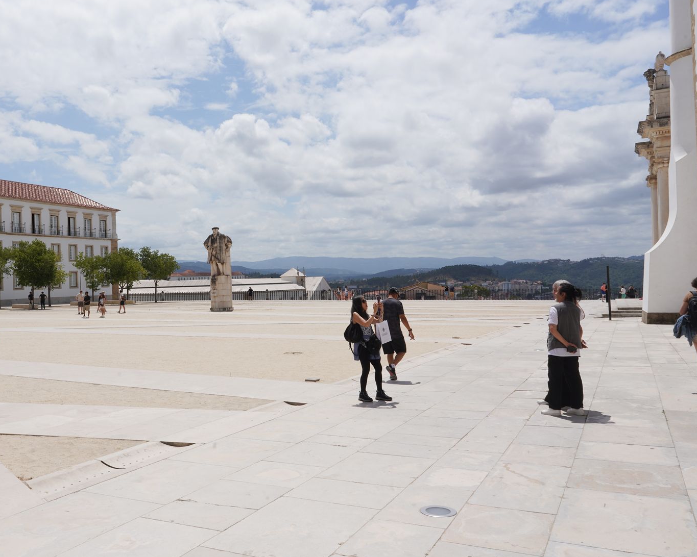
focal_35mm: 33
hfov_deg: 53.1
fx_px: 681
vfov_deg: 44.5
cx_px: 229
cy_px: 267
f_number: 22
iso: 100
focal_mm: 24
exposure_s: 1/100
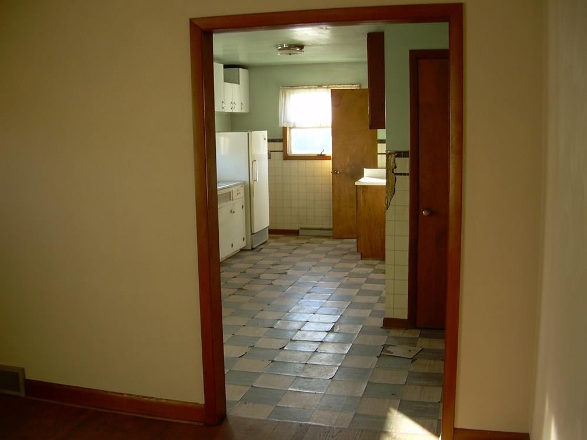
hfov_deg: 47.9
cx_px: 287
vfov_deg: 36.8
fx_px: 661
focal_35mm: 39
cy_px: 215
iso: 50
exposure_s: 1/32.7
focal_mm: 6.3
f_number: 2.8
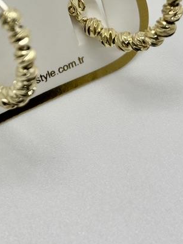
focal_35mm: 122
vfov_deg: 15.6
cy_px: -49
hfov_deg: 12.0
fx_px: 860
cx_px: -12
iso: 50
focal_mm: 6.86
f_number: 1.78
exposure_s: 1/213
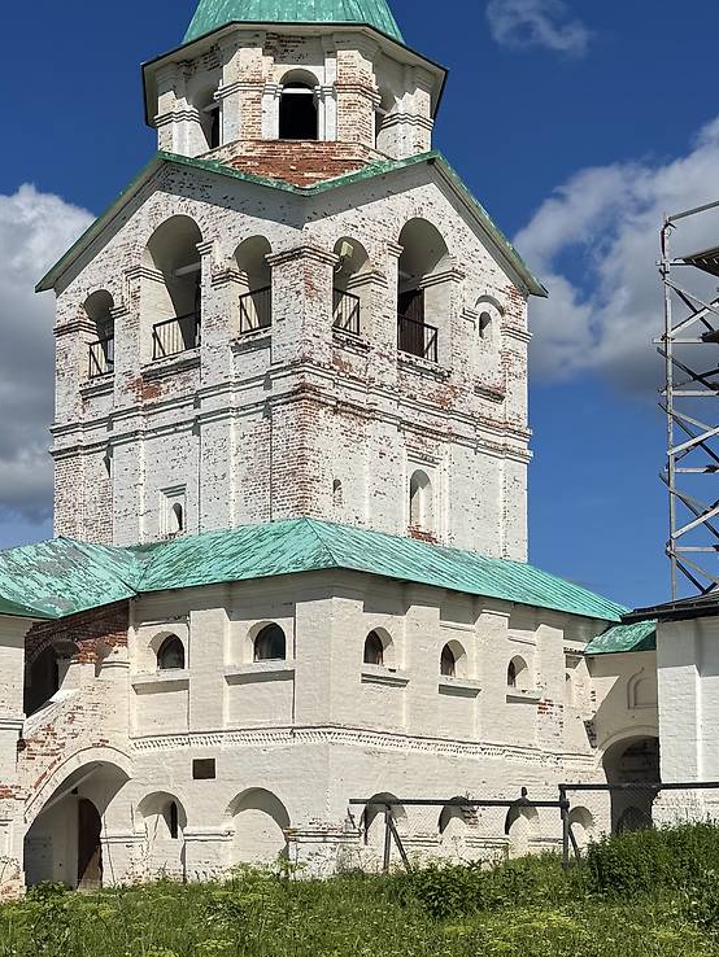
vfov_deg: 46.9
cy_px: 300
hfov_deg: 36.0
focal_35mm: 39
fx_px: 1079
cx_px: 180
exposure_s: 1/10417
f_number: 1.78
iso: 80
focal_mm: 6.76
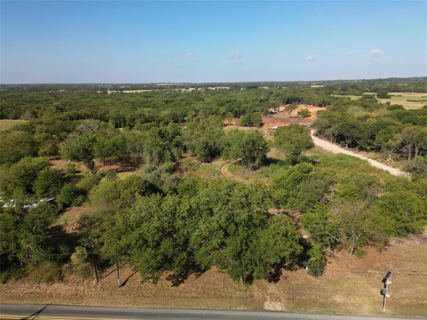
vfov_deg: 56.8
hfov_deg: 71.6
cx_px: 214
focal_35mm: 24
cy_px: 160
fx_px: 296
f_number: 1.7
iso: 100
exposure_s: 1/1250
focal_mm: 6.72
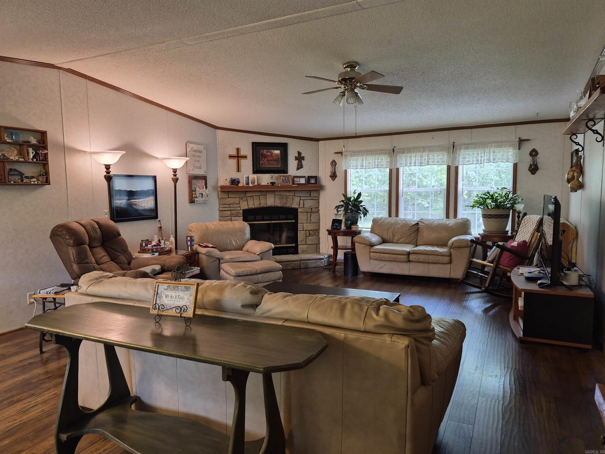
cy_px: 227
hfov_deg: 73.9
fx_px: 402
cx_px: 302
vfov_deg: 58.9
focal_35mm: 23
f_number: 1.8
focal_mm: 5.4
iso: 250
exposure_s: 1/120
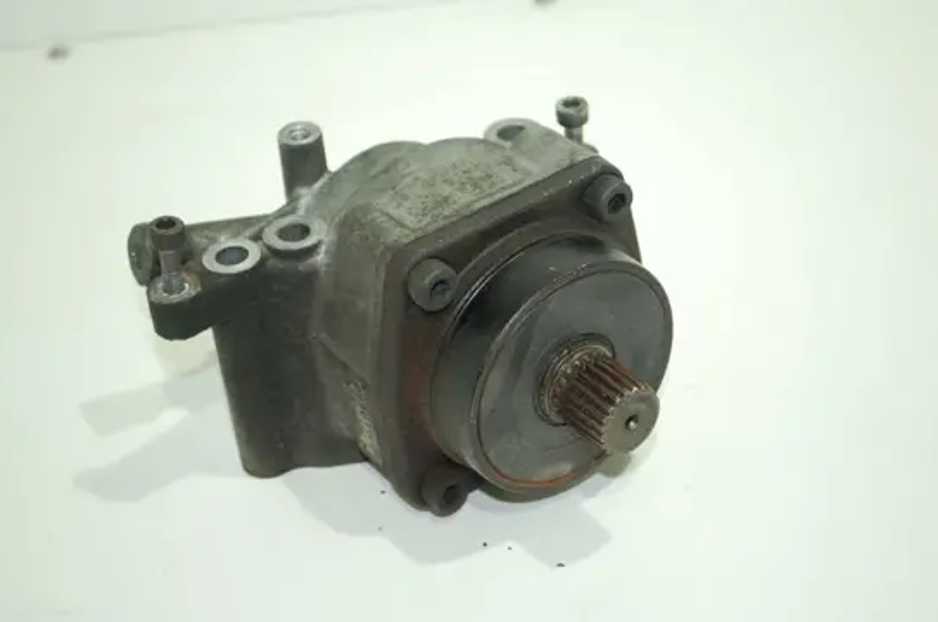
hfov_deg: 27.0
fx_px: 1951
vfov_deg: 18.1
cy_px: 311
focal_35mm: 75
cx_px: 469
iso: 400
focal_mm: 50
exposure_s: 1/60
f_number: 5.6
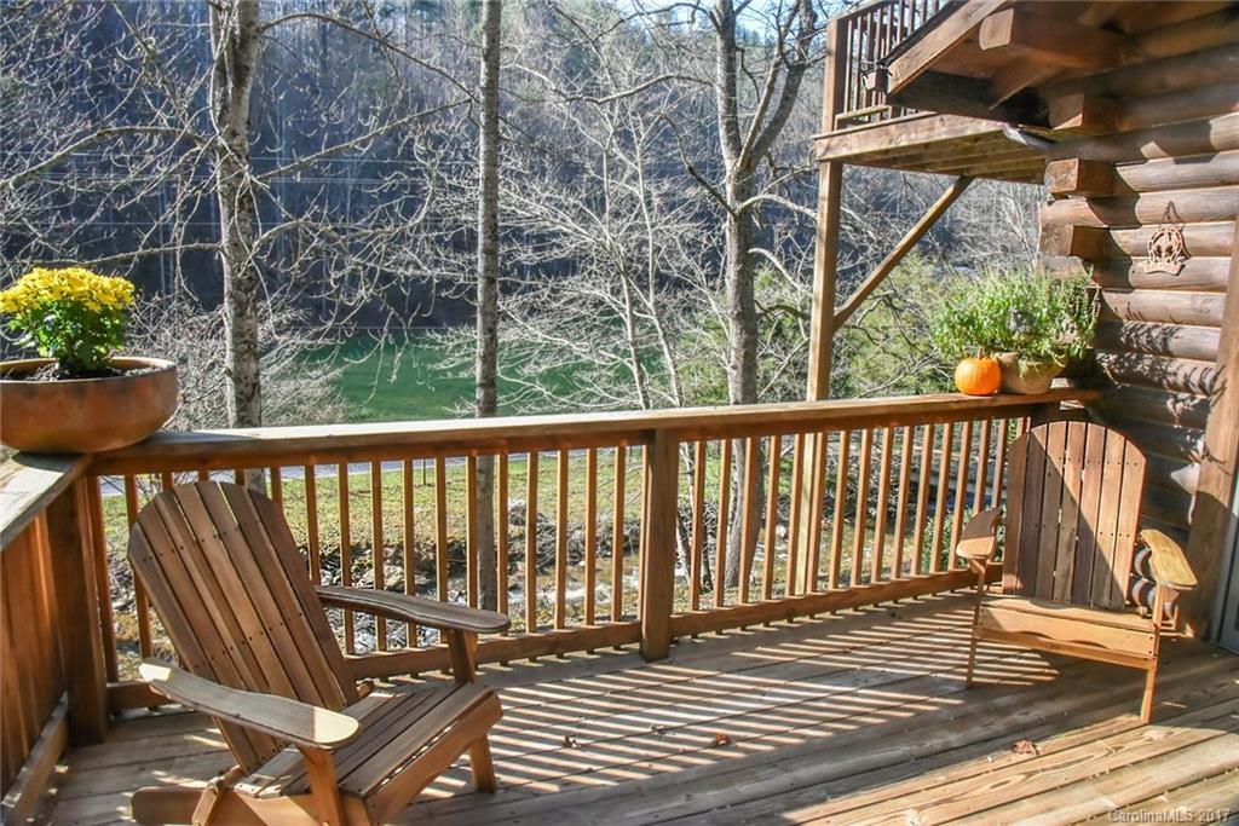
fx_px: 826
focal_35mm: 24
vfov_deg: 53.1
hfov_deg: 73.7
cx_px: 620
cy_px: 413
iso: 4000
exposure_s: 1/250
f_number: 16
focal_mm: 24
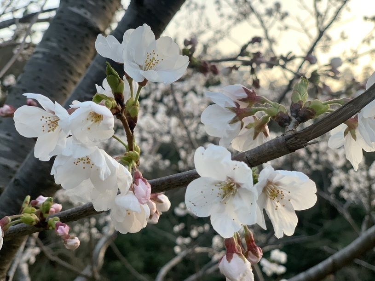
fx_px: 563
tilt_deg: +9.1
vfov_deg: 28.0
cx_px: 188
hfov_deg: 36.8
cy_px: 140
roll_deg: -2.2
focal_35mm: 52
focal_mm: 6
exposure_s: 1/105
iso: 125
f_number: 2.4
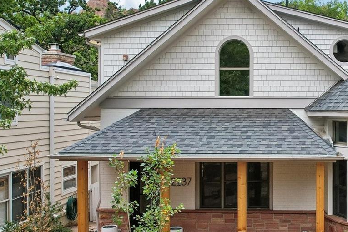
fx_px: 445
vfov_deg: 29.2
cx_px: 293
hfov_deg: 40.4
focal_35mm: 46
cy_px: 121
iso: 100
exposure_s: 1/500
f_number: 2.8
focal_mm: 8.4
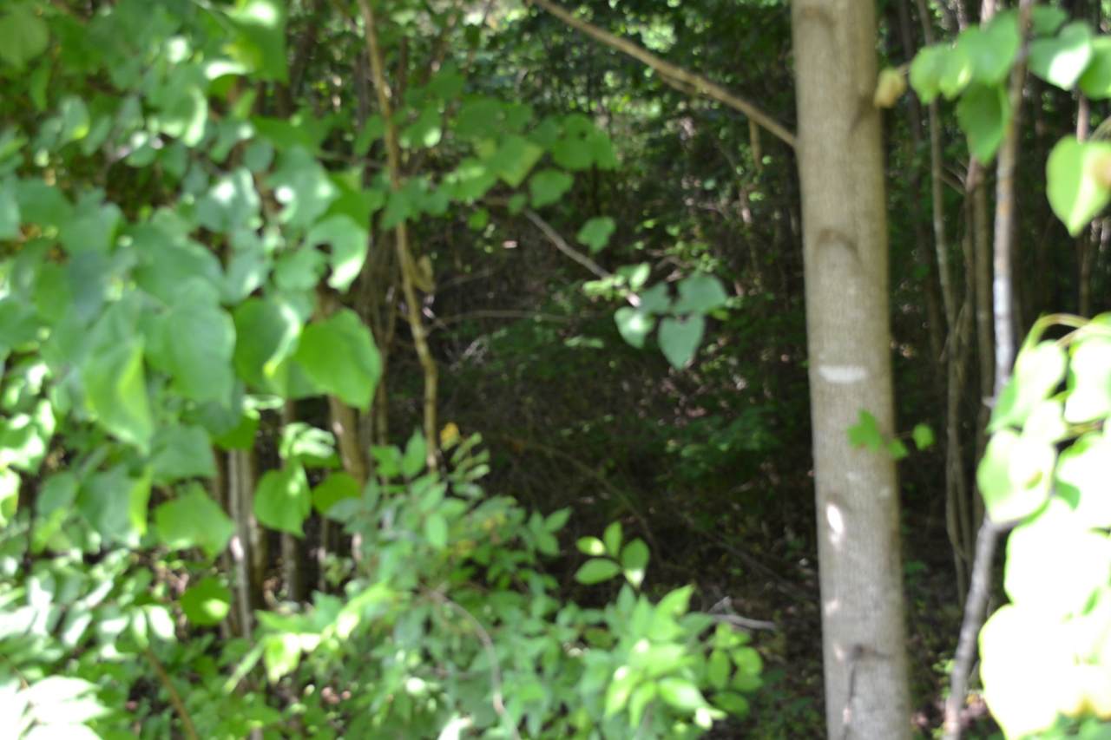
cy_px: 370
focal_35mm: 39
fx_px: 1203
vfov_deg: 34.2
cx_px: 556
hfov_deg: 49.6
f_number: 5
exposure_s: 1/100
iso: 400
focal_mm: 26
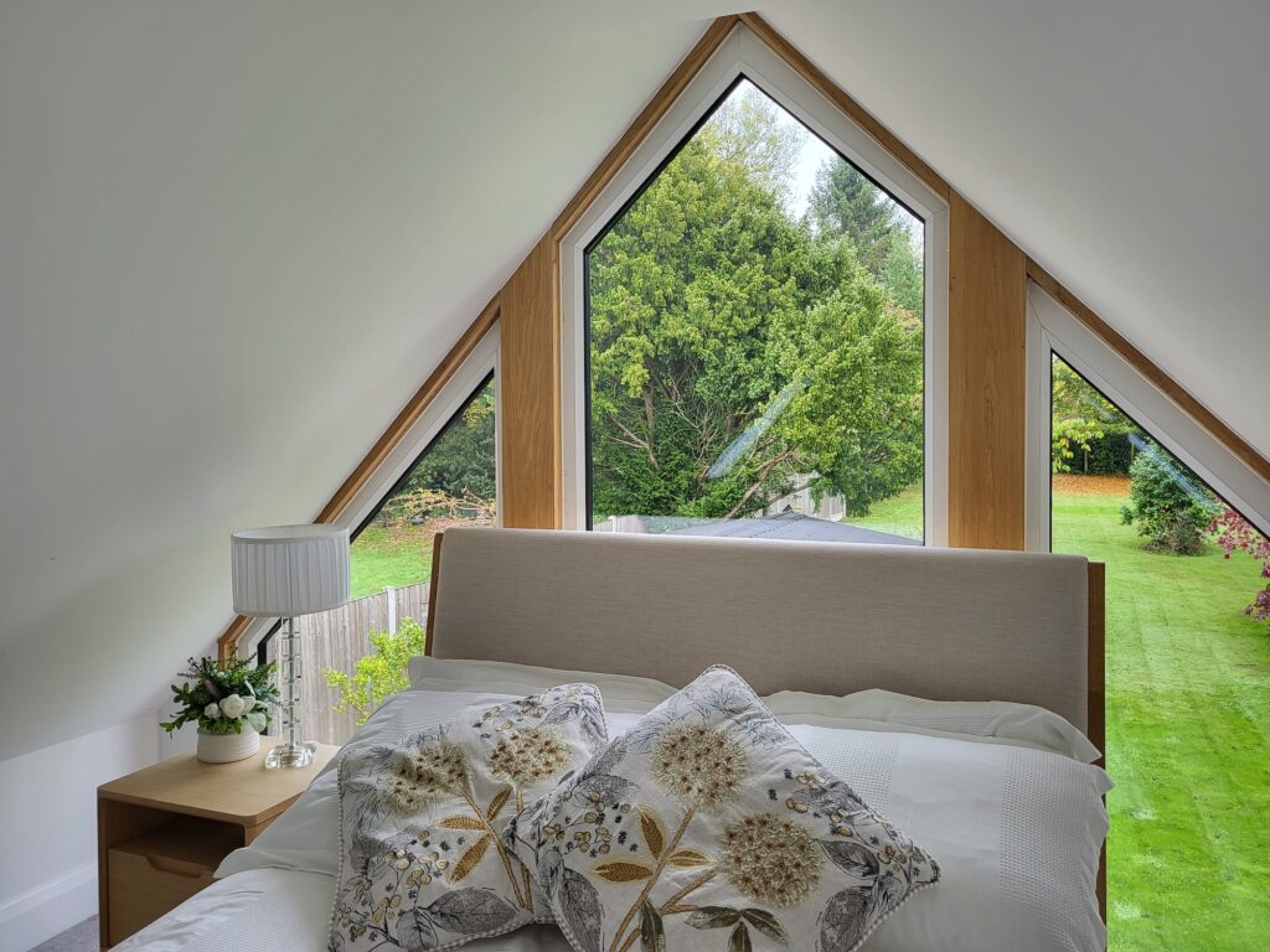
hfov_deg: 67.3
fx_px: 954
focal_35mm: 26
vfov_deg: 53.1
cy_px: 476
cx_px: 635
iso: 100
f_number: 1.8
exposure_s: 1/100
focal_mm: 5.4
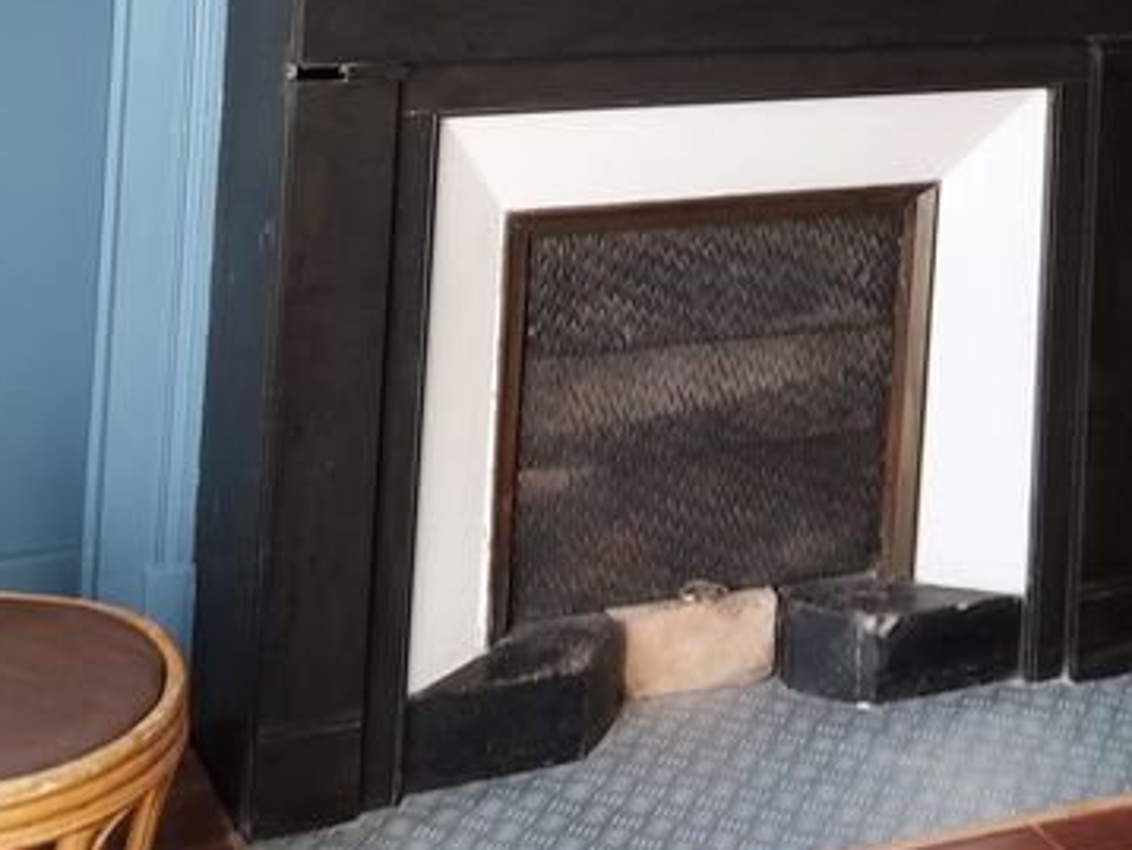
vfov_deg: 19.9
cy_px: -300
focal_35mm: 67
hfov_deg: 28.6
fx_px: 2192
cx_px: 803
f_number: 1.8
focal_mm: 4.6
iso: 125
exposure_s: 1/50
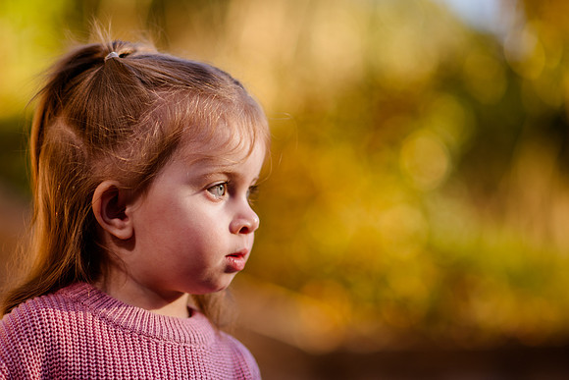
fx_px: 2009
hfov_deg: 16.1
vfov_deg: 10.8
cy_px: 230
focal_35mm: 127
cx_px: 225
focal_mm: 105
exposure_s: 1/640
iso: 200
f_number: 2
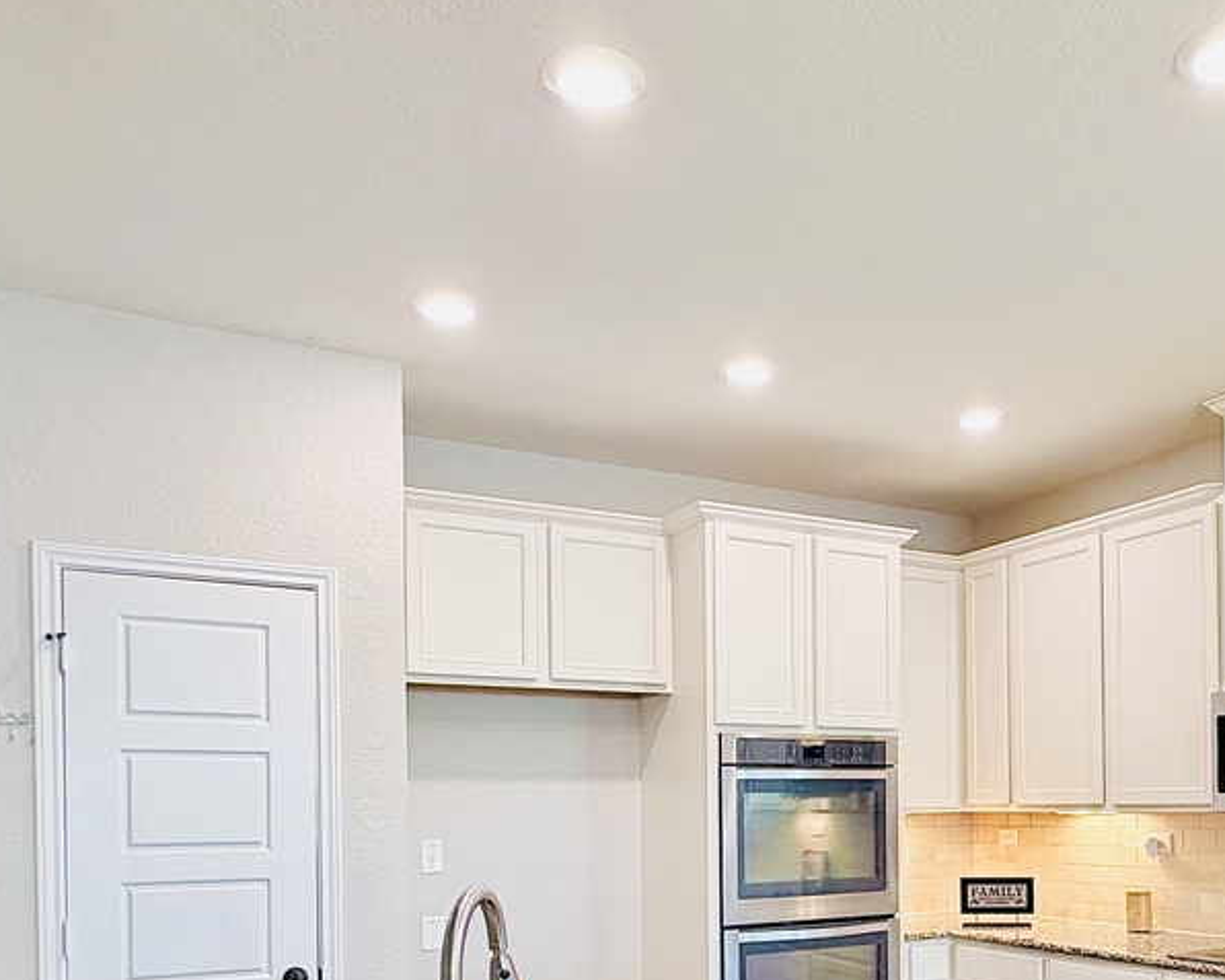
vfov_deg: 42.0
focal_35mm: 33
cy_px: 822
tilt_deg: -1.1
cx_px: 828
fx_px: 1197
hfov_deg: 53.0
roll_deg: +1.0
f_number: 2.2
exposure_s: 1/120
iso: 320
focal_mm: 2.22
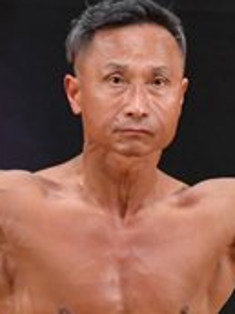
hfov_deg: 0.8
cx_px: 130
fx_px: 17596
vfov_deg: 1.0
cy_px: 349
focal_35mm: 1944
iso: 3200
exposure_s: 1/400
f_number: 5.6
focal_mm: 300
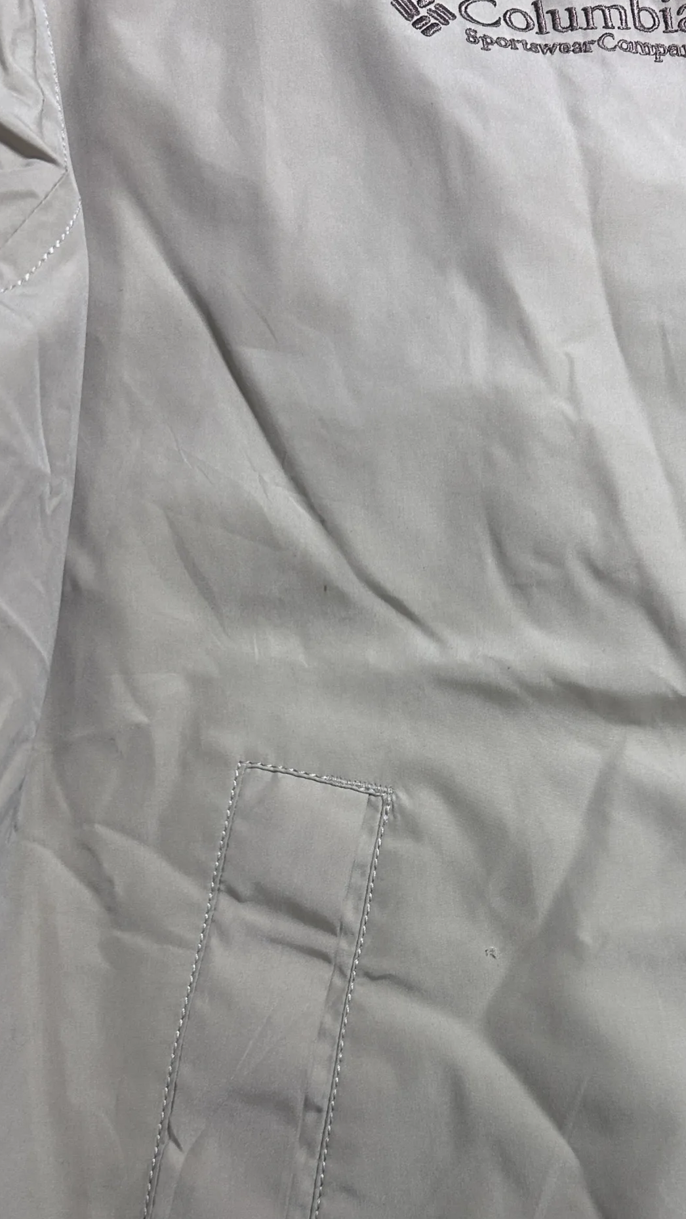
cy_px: 834
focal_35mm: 39
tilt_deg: -57.0
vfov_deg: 50.5
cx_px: 453
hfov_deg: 30.2
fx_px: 1261
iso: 125
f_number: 1.5
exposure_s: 1/50
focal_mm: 5.7
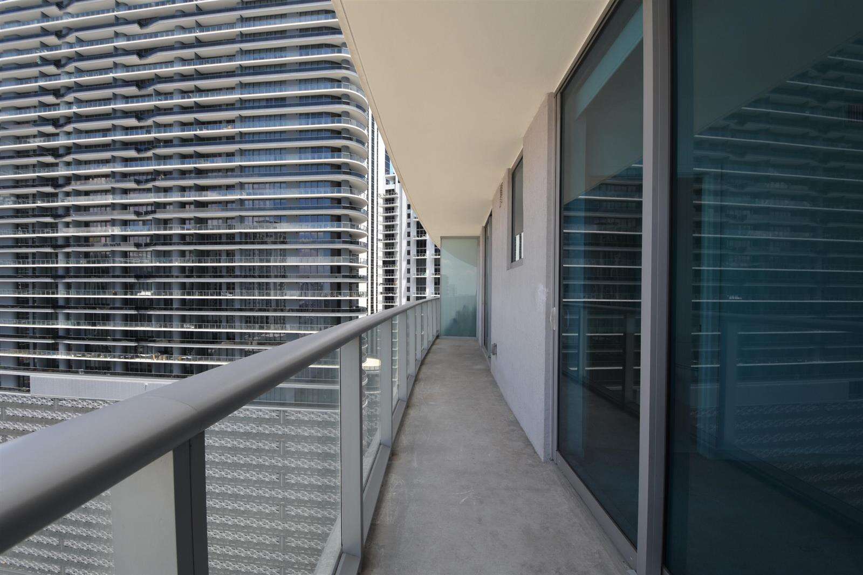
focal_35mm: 15
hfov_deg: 100.4
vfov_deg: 77.3
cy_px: 288
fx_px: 359
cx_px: 432
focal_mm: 10
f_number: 7.1
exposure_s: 1/200
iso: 200
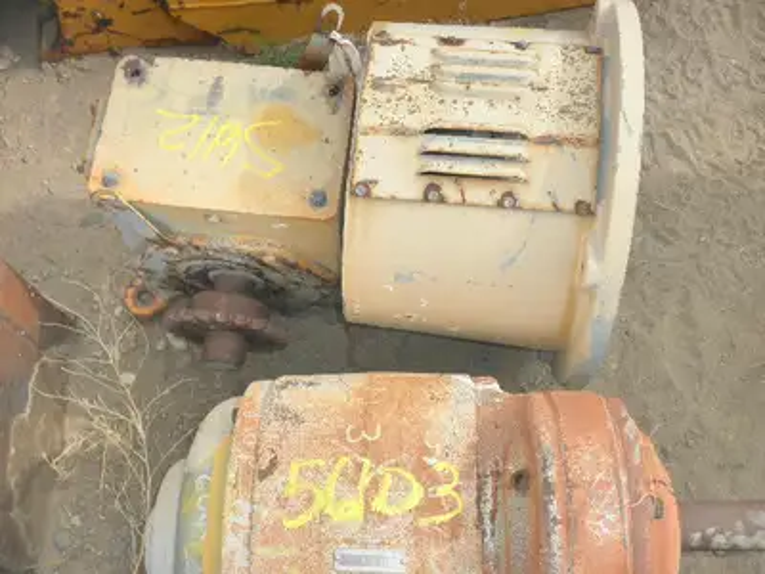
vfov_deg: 32.9
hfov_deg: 42.9
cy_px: 287
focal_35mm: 44
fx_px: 972
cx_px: 382
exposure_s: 1/320
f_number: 3.4
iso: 64
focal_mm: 7.9
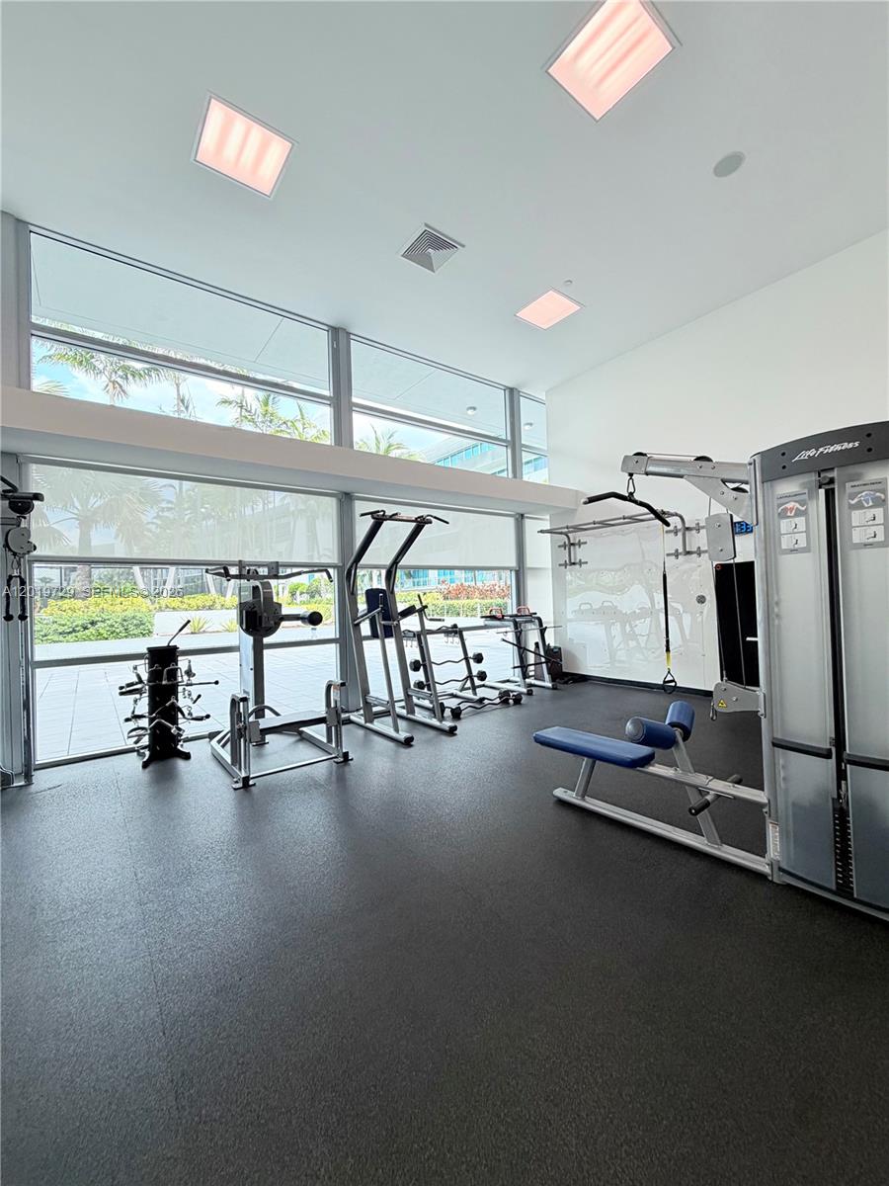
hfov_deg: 85.7
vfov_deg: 102.1
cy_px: 593
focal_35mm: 14
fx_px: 479
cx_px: 444
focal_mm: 2.22
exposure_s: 1/120
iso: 64
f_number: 2.2
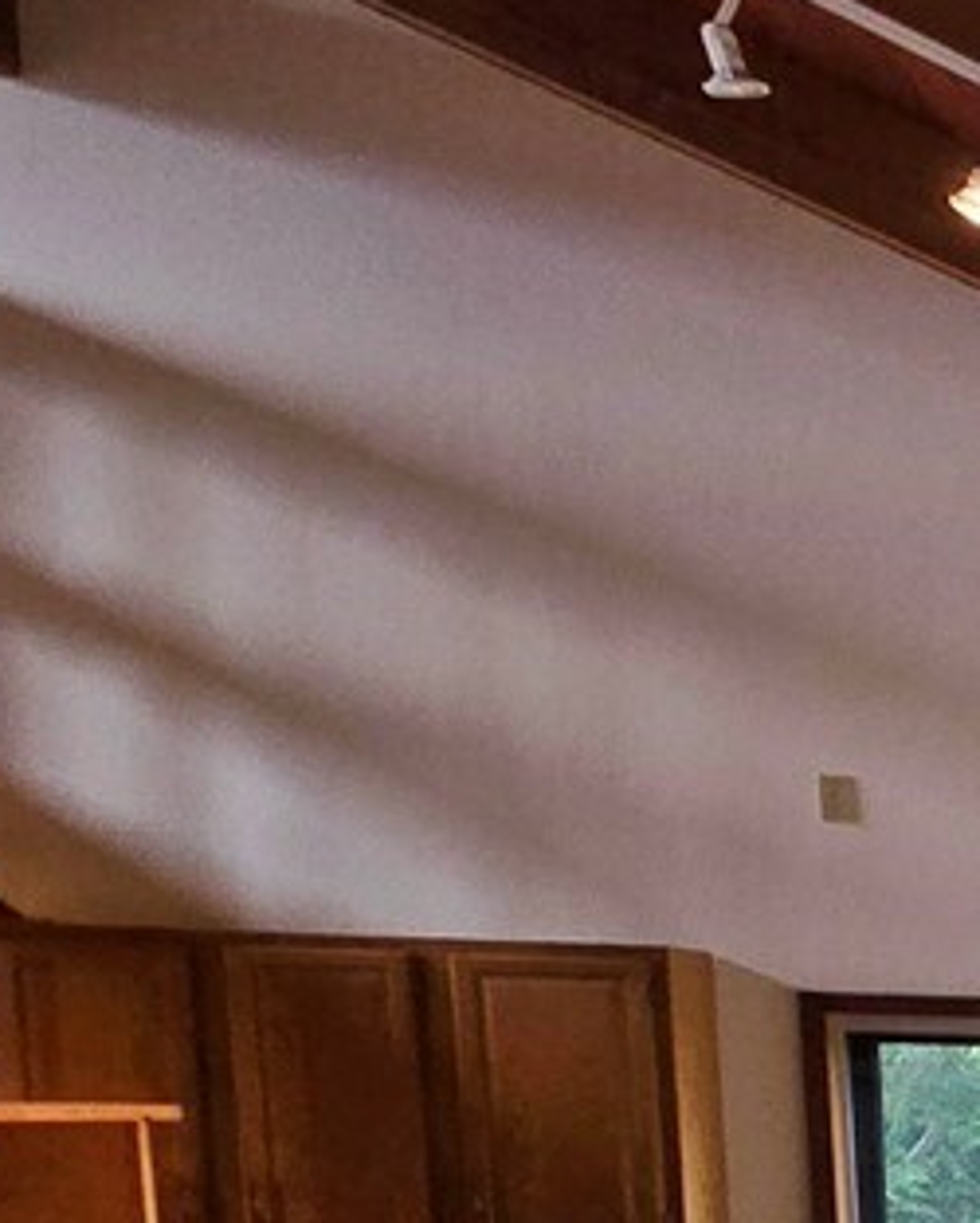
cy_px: 1384
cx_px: 2956
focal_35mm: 65
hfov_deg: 11.5
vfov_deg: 26.5
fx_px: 2354
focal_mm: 2.2
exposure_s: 1/60
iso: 80
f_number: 2.2
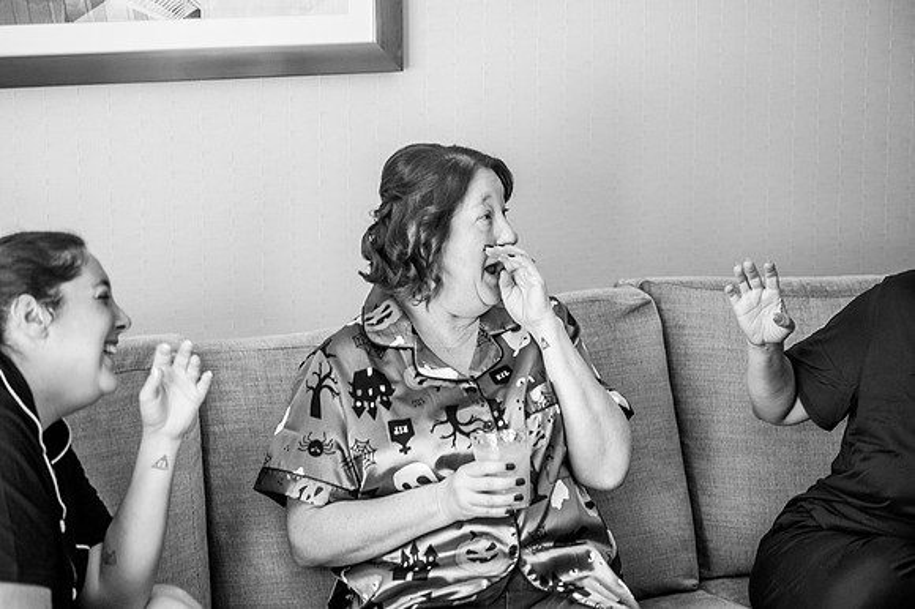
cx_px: 458
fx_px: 2667
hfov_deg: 19.5
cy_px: 304
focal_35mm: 105
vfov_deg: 13.0
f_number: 3.3
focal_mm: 105
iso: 640
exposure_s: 1/160
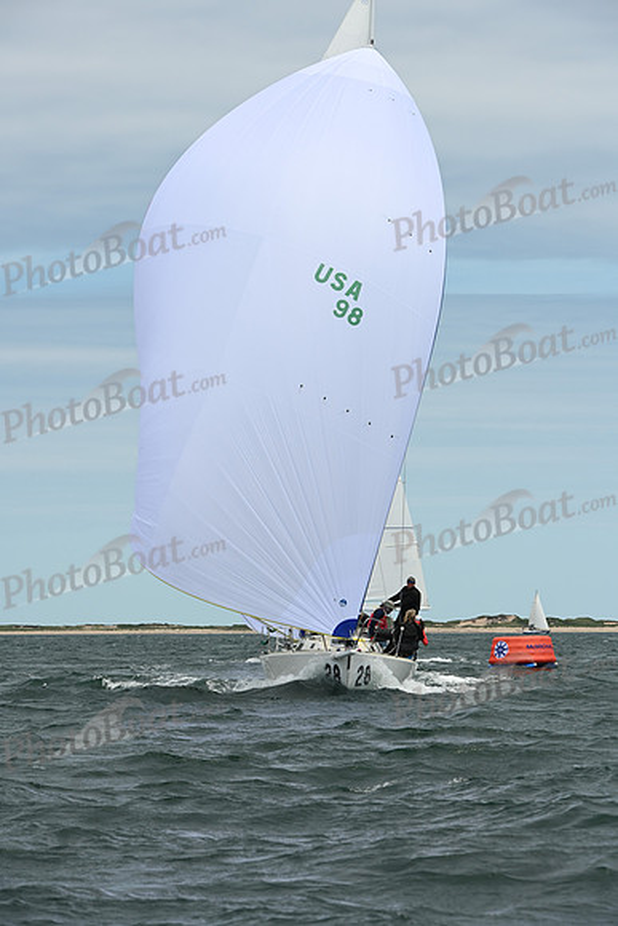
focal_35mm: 140
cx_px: 309
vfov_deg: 14.7
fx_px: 3603
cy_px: 463
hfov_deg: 9.8
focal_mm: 140
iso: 320
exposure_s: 1/1000
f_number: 10
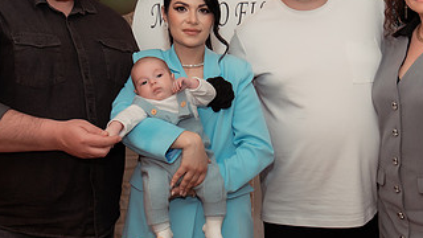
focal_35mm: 56
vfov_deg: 21.5
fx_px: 628
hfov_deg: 37.2
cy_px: 117
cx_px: 230
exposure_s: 1/250
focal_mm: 27
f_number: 2.8
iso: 1600
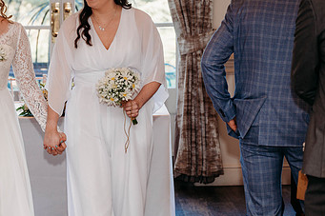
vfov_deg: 11.5
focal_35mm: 119
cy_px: 99
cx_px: 63
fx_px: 1074
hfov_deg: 17.1
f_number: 2.8
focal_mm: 70
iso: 320
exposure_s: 1/200
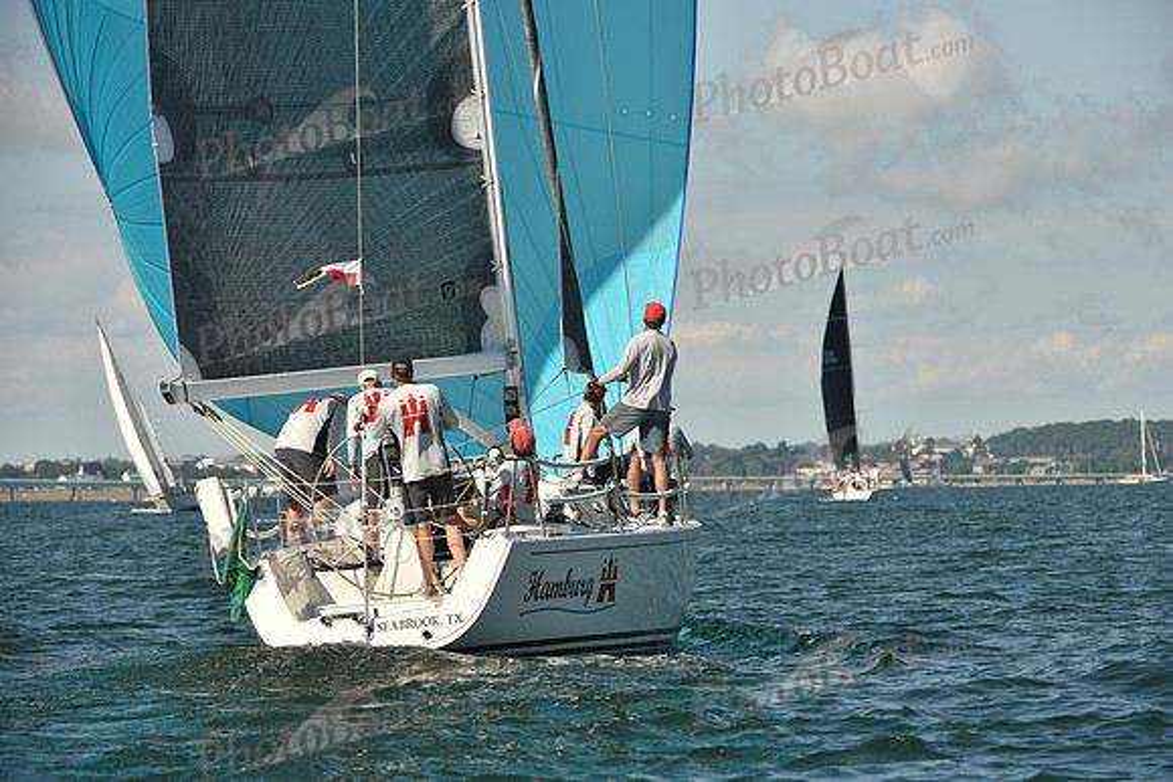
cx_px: 586
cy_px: 391
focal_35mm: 200
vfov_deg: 6.9
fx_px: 6518
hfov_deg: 10.3
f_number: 7.1
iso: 250
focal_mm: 200
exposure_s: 1/1000
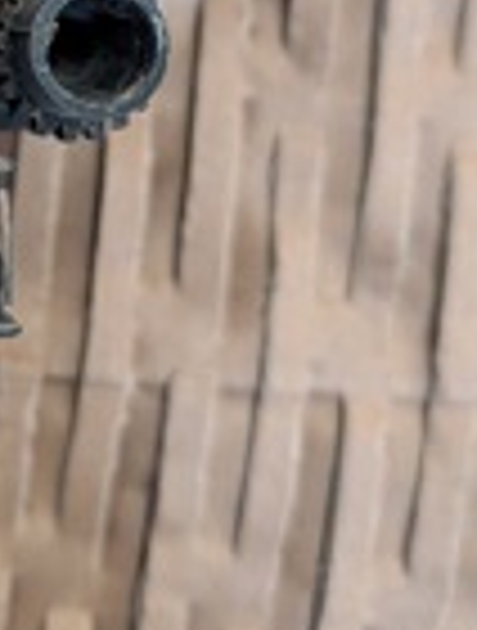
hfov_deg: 17.3
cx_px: -97
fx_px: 1498
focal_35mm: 82
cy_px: 14
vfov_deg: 22.9
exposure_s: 1/100
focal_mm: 6.9
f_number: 1.68
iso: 475
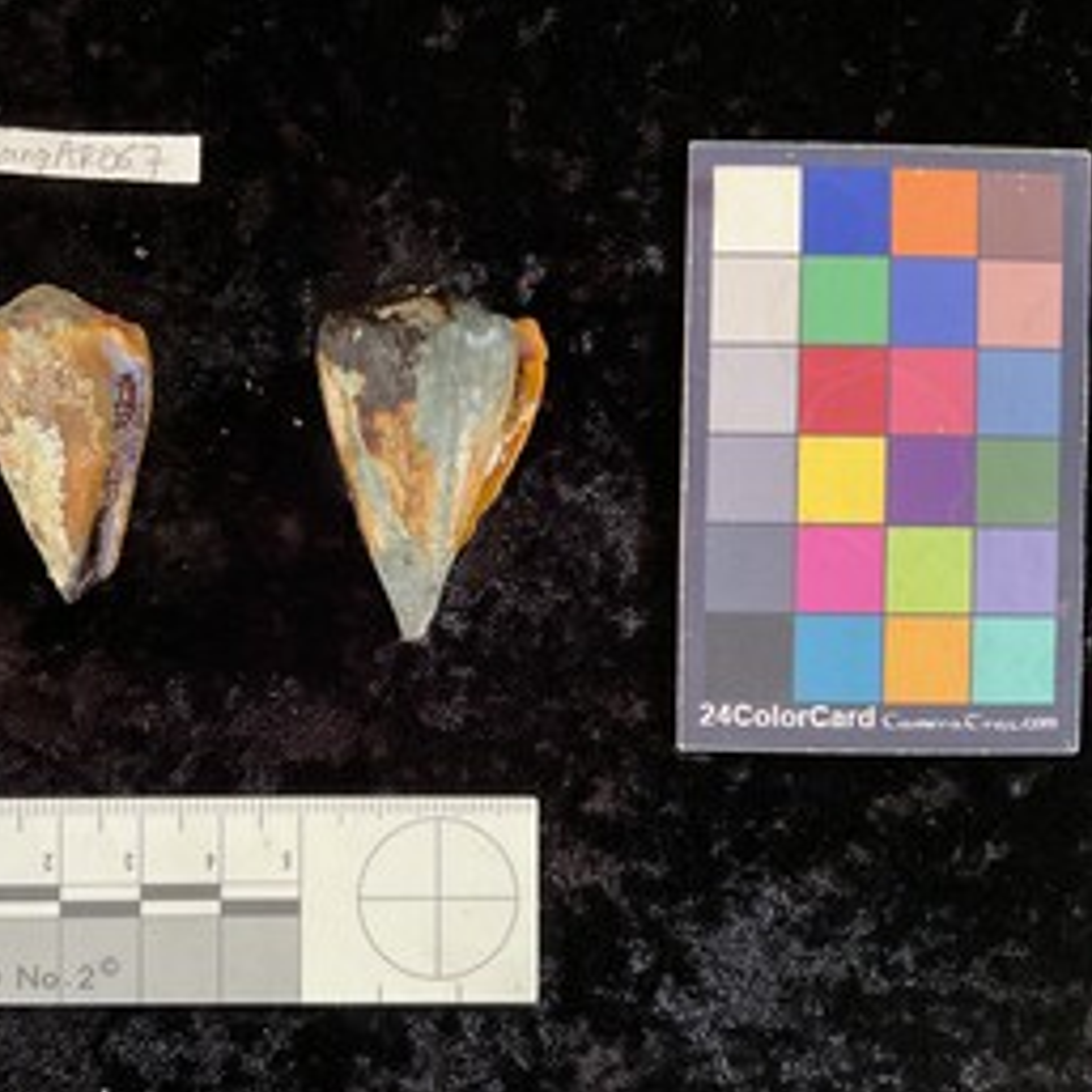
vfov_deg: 47.2
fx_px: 1249
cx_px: 361
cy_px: 550
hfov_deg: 46.5
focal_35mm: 35
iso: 160
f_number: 1.8
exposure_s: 1/60
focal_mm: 3
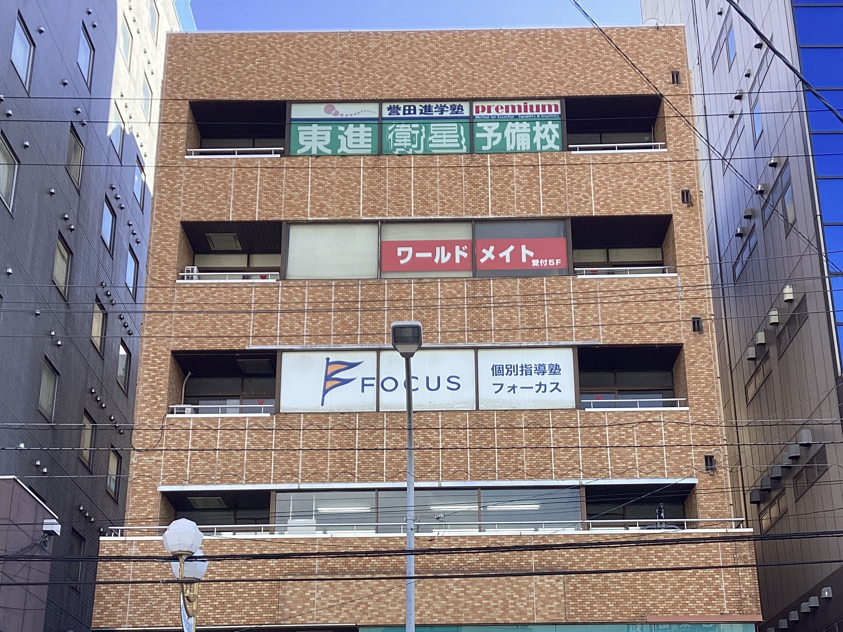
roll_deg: -0.5
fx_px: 755
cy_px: 316
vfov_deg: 45.4
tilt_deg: +16.6
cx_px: 422
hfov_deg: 58.4
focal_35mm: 31
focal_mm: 3.3
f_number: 2.4
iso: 25
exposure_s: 1/255
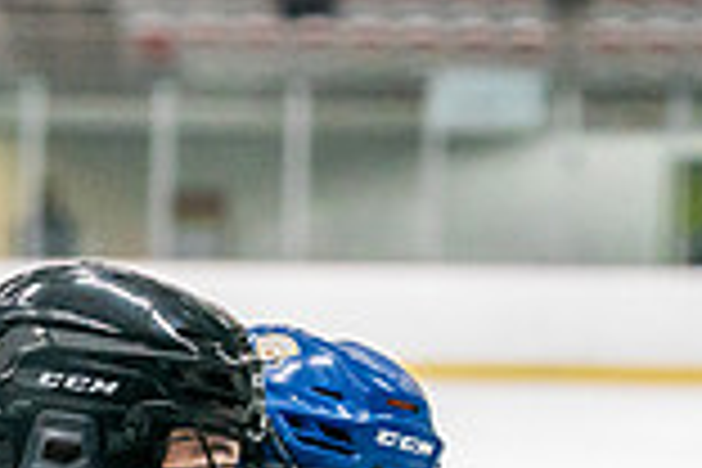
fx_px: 6259
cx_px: 183
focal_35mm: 321
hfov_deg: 6.4
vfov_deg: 4.3
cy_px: 650
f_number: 2.8
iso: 3200
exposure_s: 1/1250
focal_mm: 70
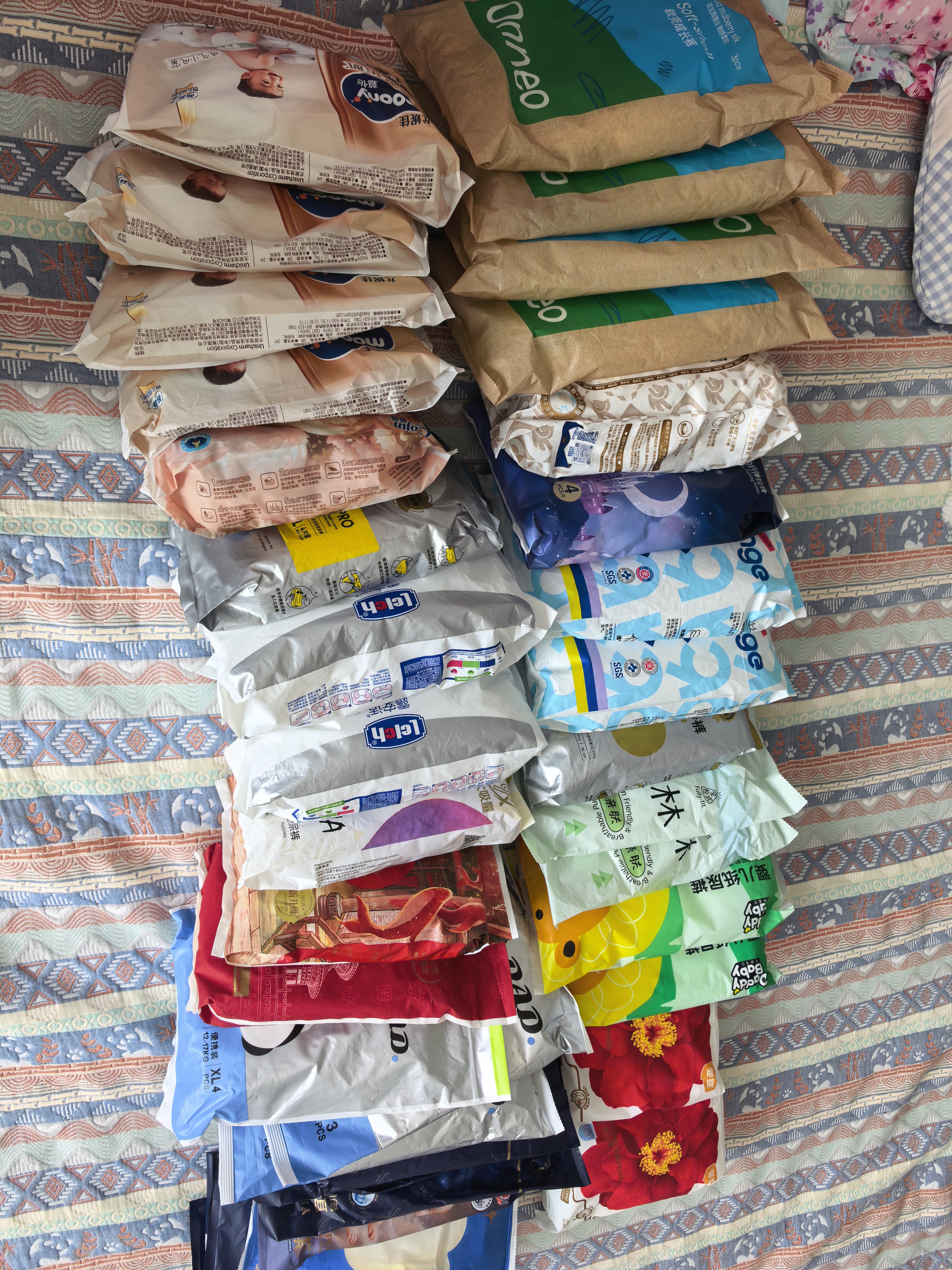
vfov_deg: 71.6
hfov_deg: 56.8
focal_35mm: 24
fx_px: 880
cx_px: 476
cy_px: 635
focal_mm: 5.75
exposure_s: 1/235
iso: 50
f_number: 2
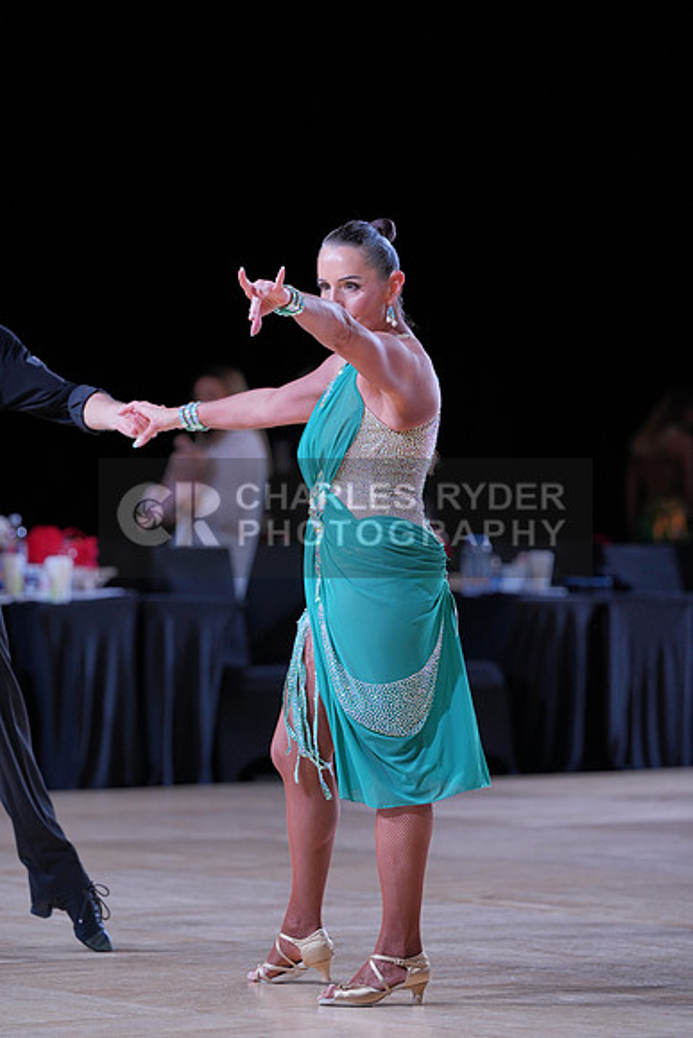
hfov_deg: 7.7
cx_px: 346
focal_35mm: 178
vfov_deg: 11.5
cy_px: 519
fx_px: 5136
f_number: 4
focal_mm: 178
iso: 800
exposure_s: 1/400
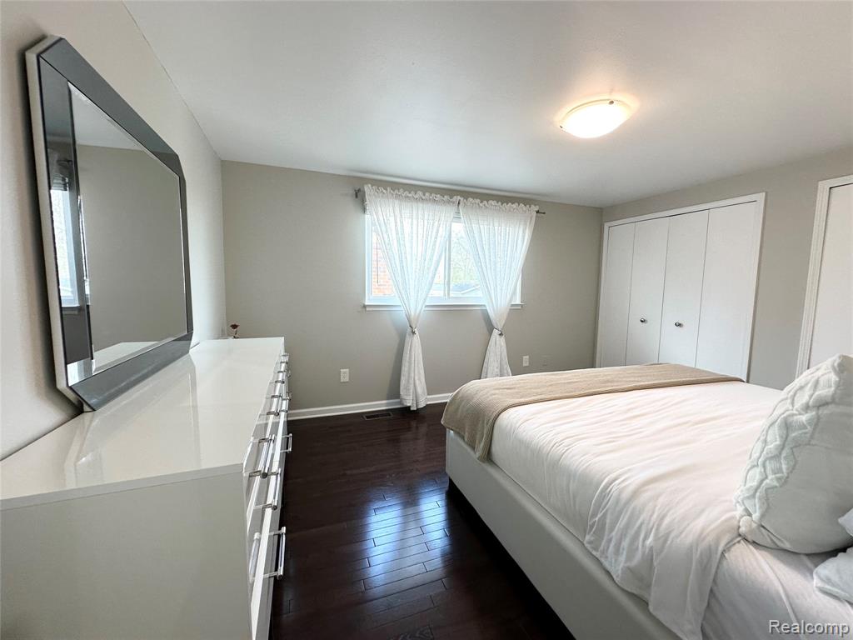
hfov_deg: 102.1
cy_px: 320
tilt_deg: -6.2
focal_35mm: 14
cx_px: 426
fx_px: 345
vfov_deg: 85.7
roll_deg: -1.0
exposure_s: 1/120
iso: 80
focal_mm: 2.22
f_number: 2.2
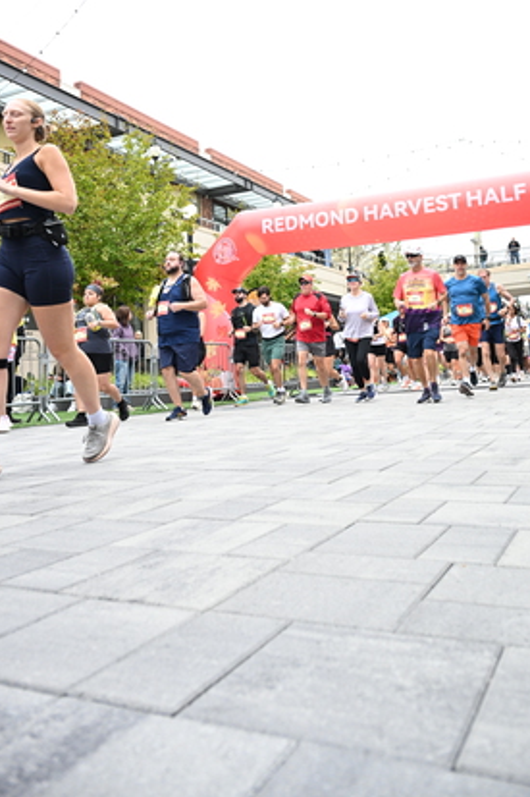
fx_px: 707
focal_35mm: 32
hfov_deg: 40.9
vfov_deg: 57.5
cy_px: 268
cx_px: 311
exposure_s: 1/640
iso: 2000
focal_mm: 24
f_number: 4
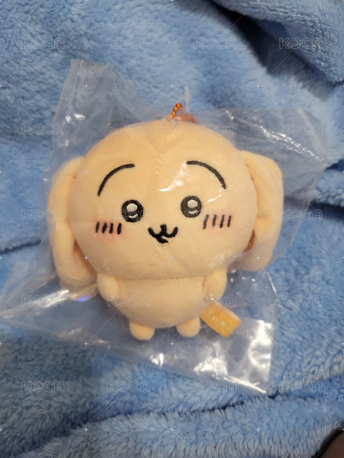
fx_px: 345
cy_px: 229
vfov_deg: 67.3
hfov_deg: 53.1
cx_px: 172
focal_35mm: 26
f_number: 1.8
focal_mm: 5.4
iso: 320
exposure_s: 1/40
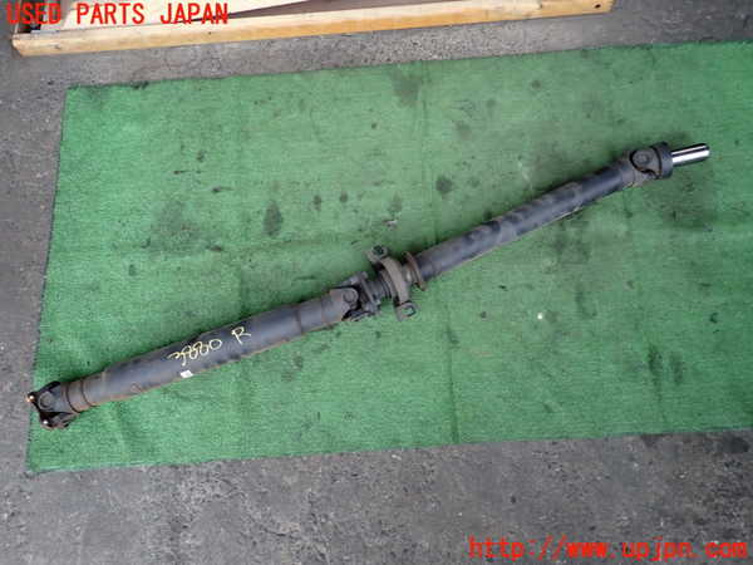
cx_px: 376
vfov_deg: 54.9
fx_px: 544
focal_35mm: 25
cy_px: 282
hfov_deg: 69.4
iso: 100
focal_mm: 4.5
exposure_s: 1/200
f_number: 2
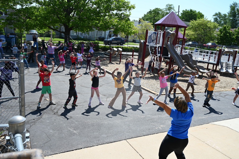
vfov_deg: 43.5
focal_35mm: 30
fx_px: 199
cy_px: 80
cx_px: 120
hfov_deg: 62.0
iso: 100
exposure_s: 1/320
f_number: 6.3
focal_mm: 30
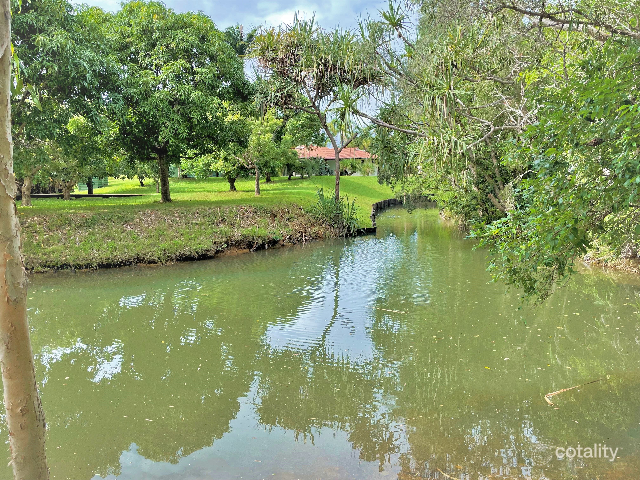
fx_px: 481
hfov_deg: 67.3
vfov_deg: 53.1
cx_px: 320
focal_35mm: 26
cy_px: 240
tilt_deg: -5.7
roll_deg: -0.7
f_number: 1.6
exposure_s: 1/861
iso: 32
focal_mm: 4.2
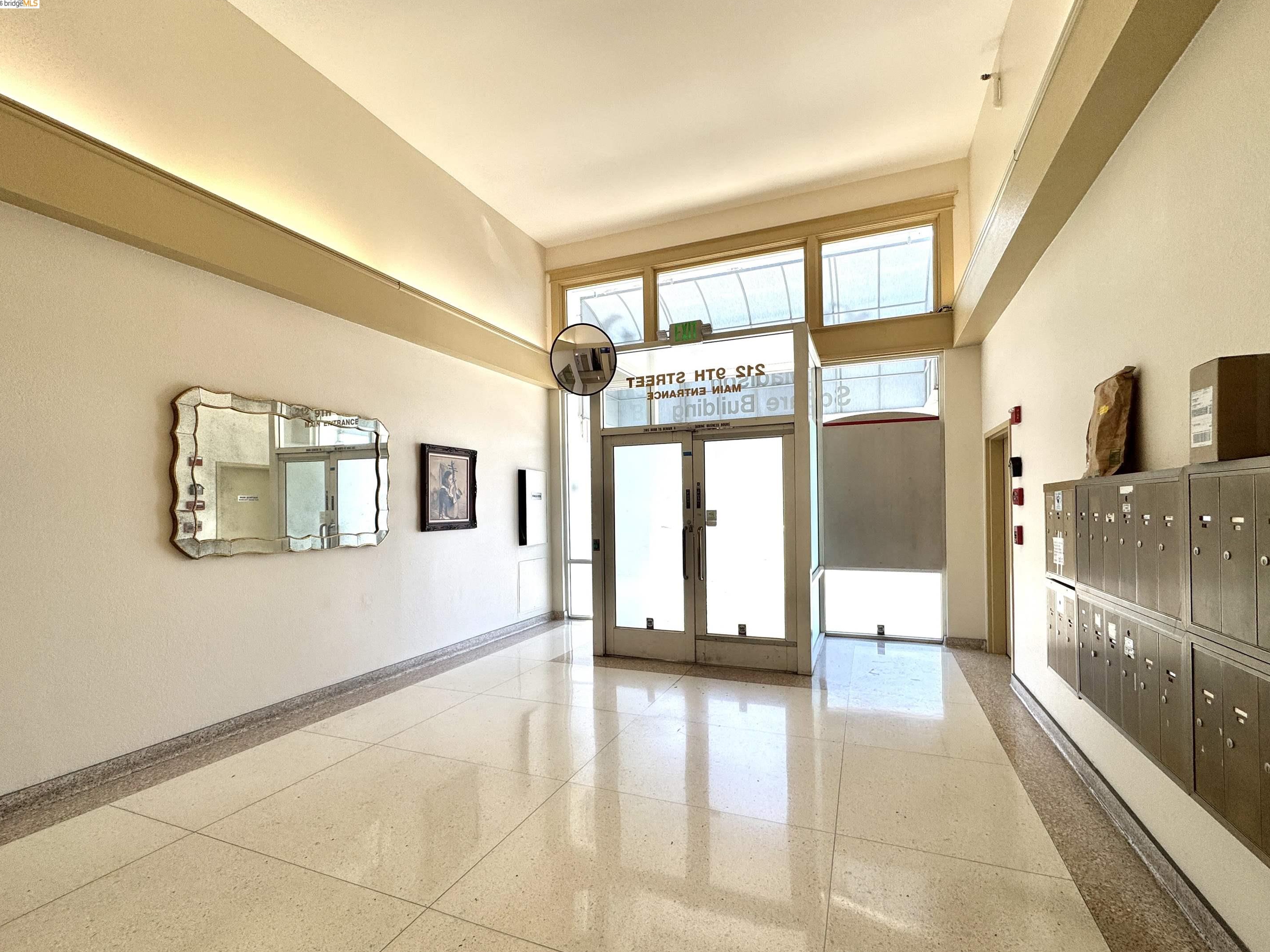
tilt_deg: -0.4
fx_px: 550
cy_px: 504
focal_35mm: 15
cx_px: 664
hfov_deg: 98.1
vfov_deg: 81.7
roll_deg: +0.4
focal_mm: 2.22
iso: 40
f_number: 2.2
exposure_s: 1/293
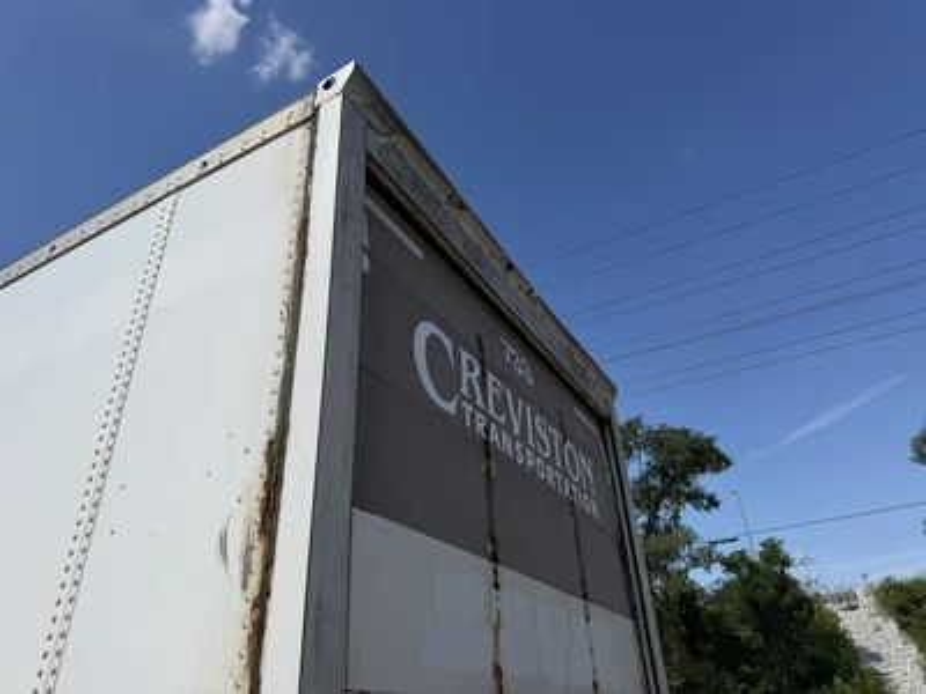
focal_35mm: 24
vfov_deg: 56.8
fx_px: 642
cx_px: 463
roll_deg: +4.7
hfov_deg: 71.6
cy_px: 347
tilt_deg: +28.9
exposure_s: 1/6173
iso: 80
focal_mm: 6.76
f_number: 1.78
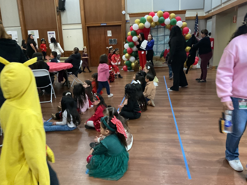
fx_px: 207
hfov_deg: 61.7
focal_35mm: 29
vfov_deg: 48.2
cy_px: 92
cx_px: 124
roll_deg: +1.6
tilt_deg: -14.8
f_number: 1.8
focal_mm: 3
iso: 500
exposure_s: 1/30
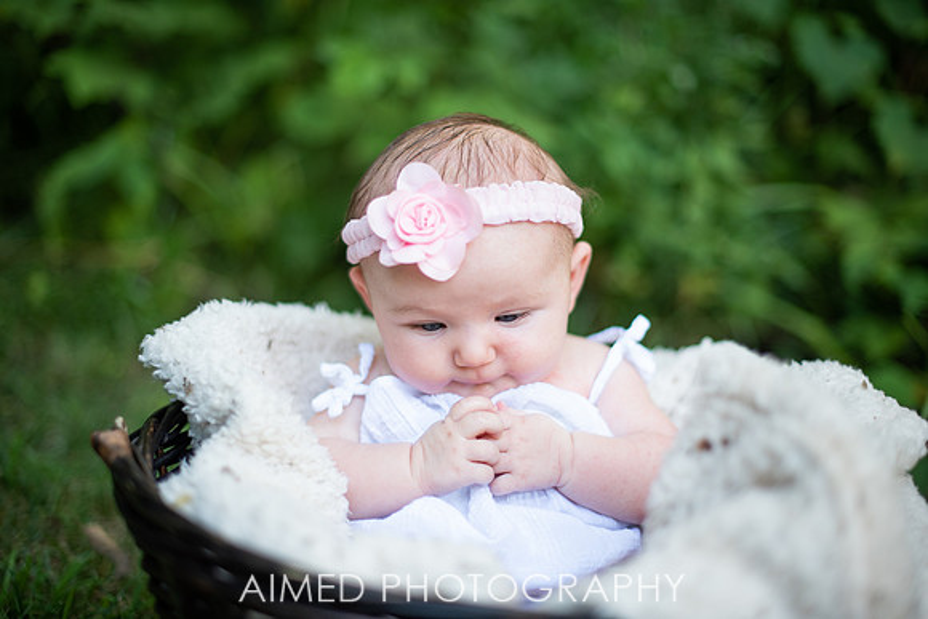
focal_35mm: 50
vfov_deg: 27.0
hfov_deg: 39.6
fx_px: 1289
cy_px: 310
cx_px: 464
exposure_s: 1/500
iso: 200
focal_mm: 50
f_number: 1.6
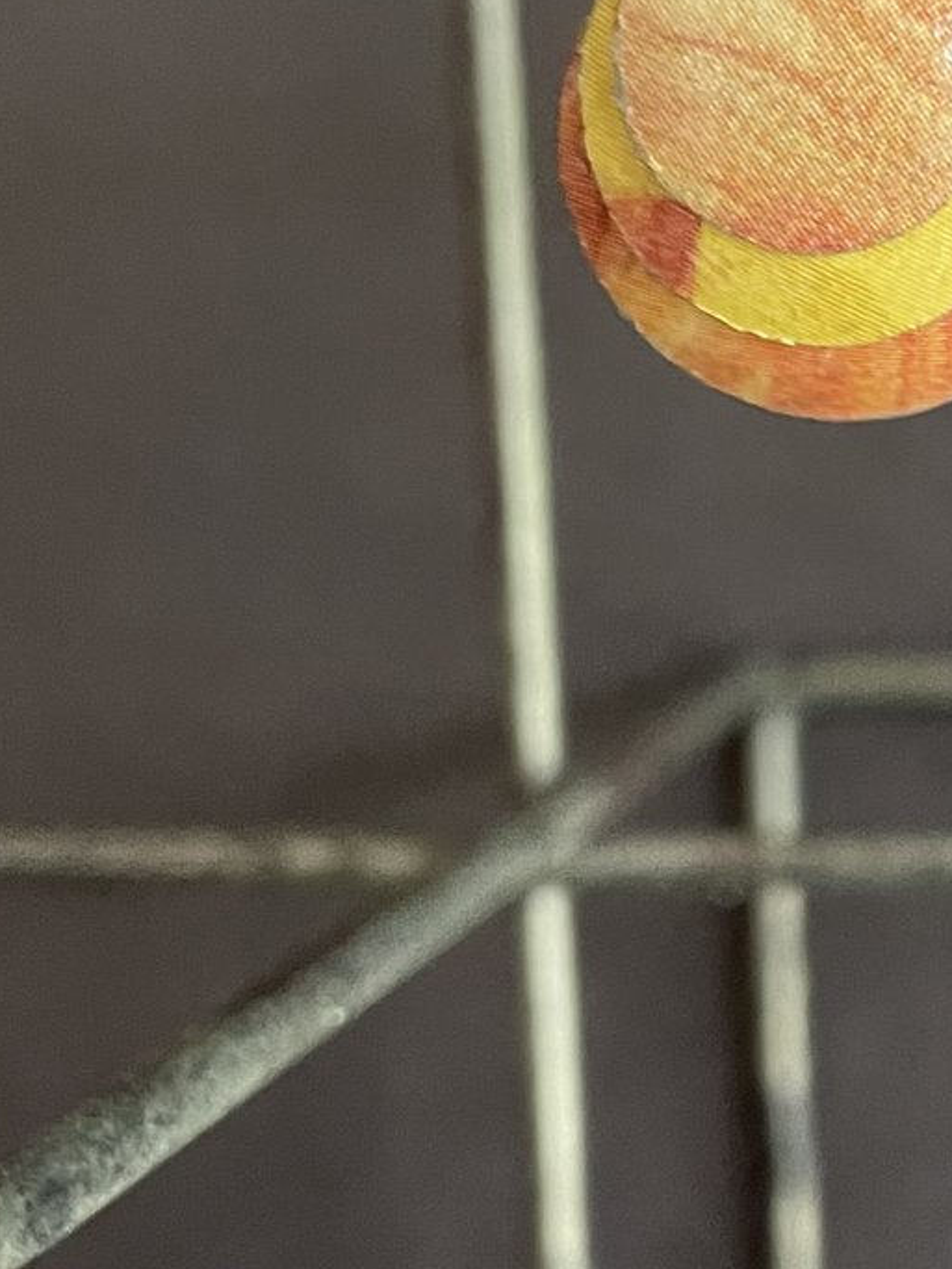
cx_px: 1165
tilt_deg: -6.9
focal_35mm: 73
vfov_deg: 26.7
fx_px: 2677
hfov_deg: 19.0
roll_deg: +0.9
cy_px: 720
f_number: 1.6
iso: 400
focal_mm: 4.2
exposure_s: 1/40
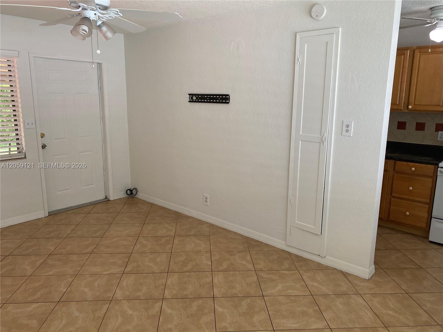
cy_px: 166
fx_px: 333
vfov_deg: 53.1
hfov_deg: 67.3
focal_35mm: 26
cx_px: 222
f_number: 1.8
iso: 80
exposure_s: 1/121
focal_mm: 4.25
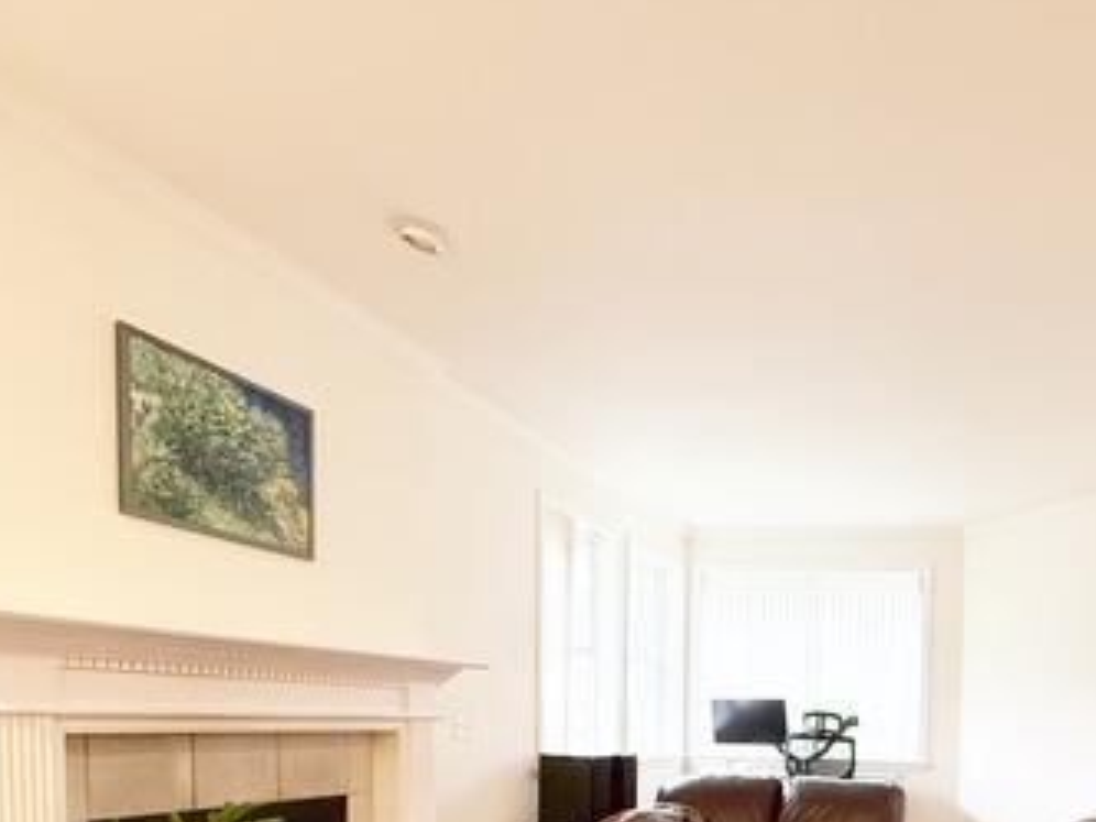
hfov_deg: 59.0
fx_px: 855
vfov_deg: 45.2
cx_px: 911
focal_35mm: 27
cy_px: 779
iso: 250
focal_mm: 2.22
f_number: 2.2
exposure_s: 1/120
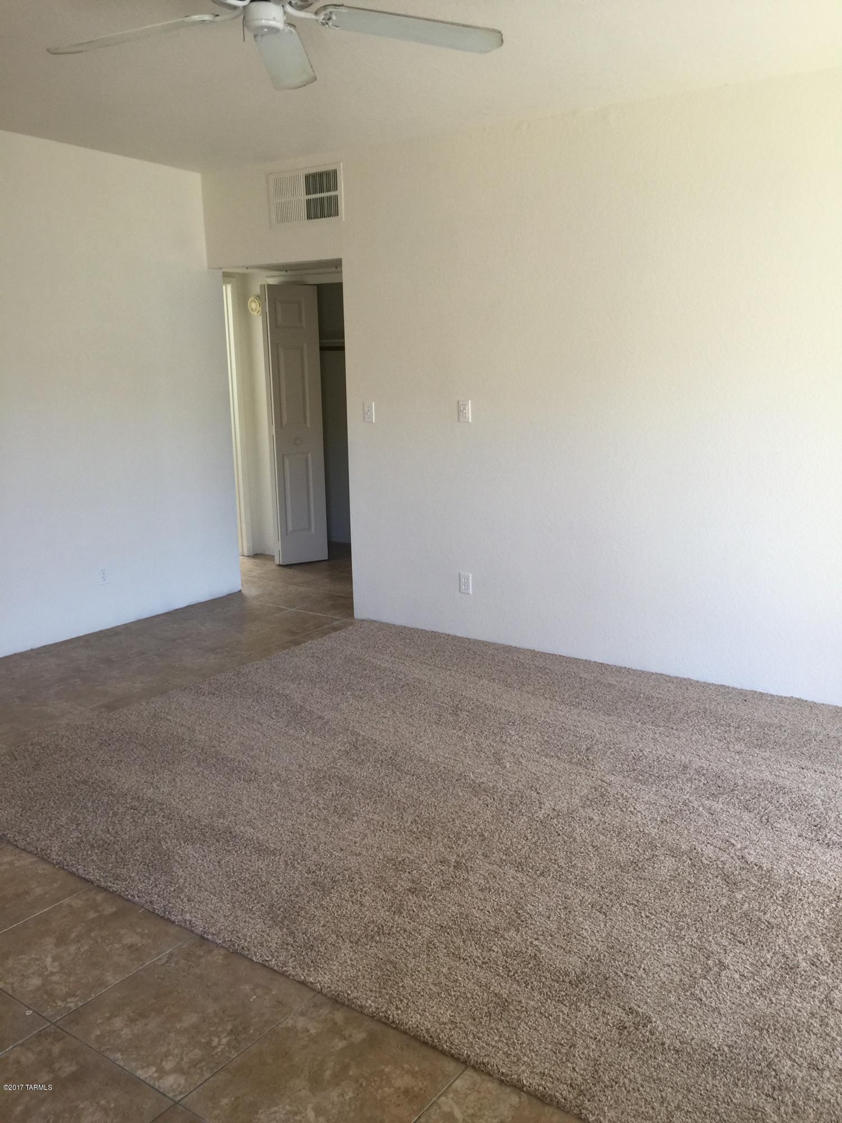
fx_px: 941
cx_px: 421
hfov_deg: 48.2
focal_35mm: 29
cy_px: 562
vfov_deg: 61.7
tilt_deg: -11.6
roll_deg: +0.6
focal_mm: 4.15
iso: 40
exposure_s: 1/30
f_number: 2.2
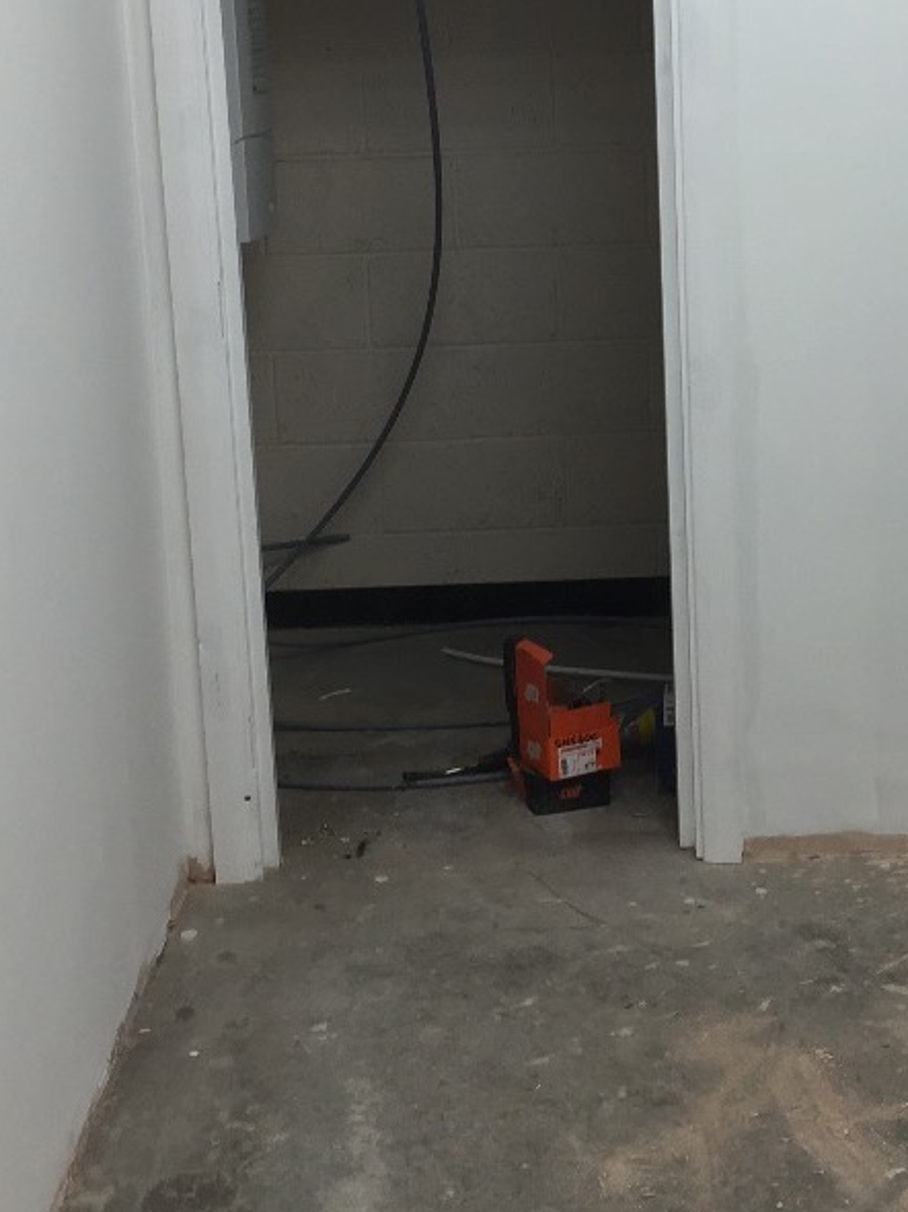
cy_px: 320
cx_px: 618
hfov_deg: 24.7
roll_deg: +2.0
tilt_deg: -9.9
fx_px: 2065
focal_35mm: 59
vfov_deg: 32.2
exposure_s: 1/100
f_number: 2.2
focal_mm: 4.15
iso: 50
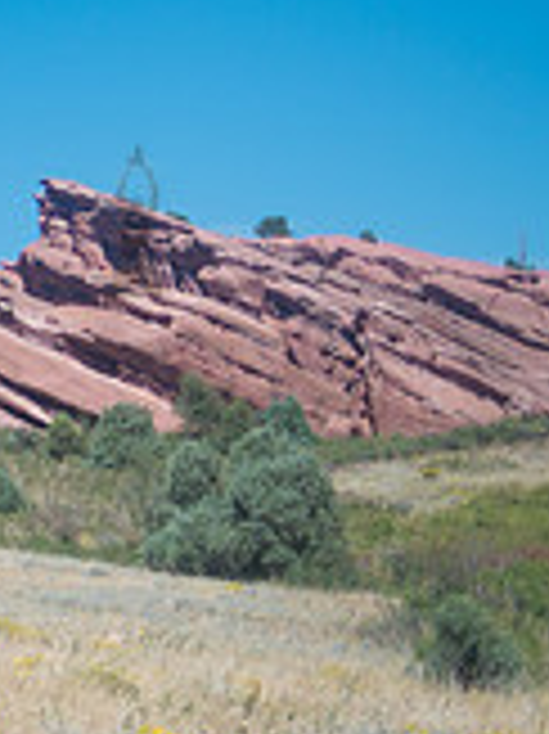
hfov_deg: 10.7
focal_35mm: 120
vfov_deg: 16.4
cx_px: -738
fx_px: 2541
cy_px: 223
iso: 100
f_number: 2
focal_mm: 35
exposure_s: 1/1600
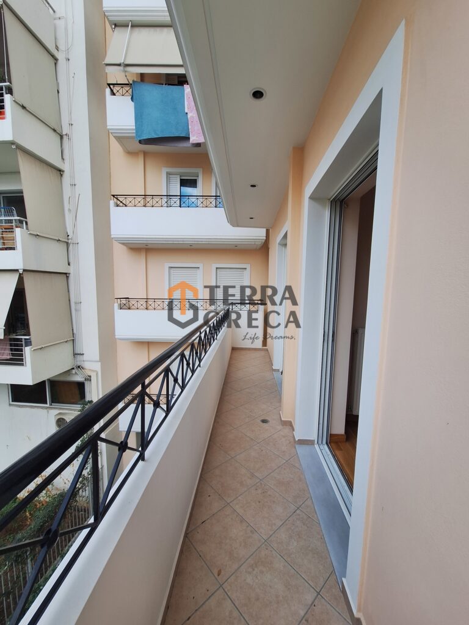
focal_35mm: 13
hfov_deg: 89.9
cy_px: 312
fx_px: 235
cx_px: 234
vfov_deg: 106.2
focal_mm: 1.74
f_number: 2.2
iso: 40
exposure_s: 1/158
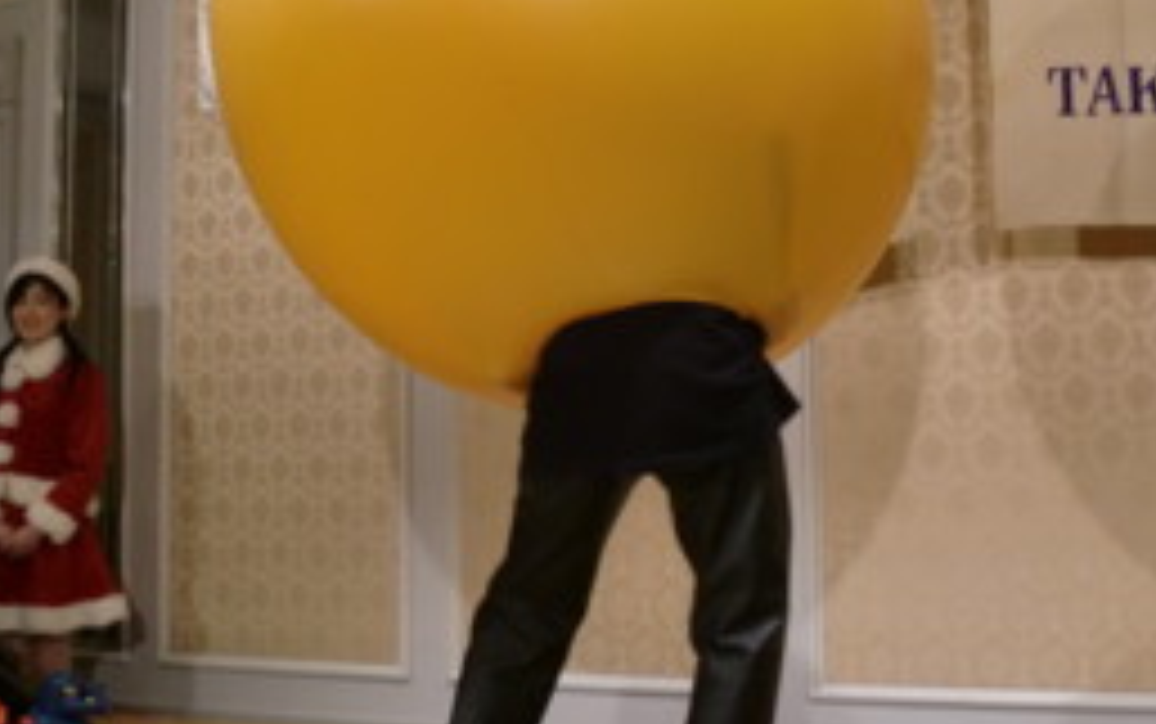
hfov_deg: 31.5
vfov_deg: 20.0
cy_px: 234
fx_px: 2049
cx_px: 522
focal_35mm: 65
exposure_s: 1/60
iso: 160
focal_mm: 6.3
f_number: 3.1
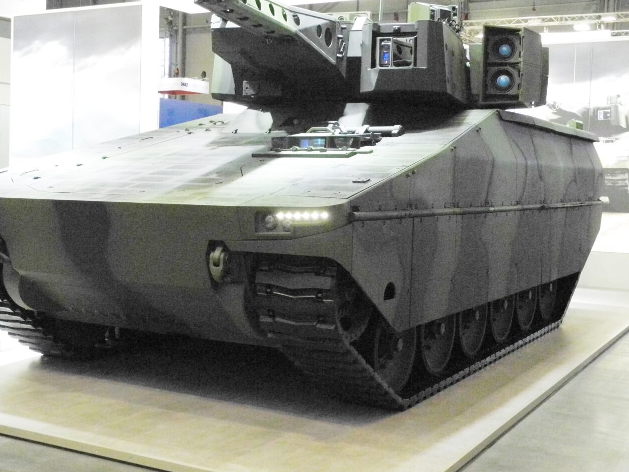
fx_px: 909
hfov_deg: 38.1
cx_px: 277
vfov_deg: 29.1
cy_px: 195
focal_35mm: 50
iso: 1600
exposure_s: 1/250
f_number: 3.2
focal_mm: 8.8
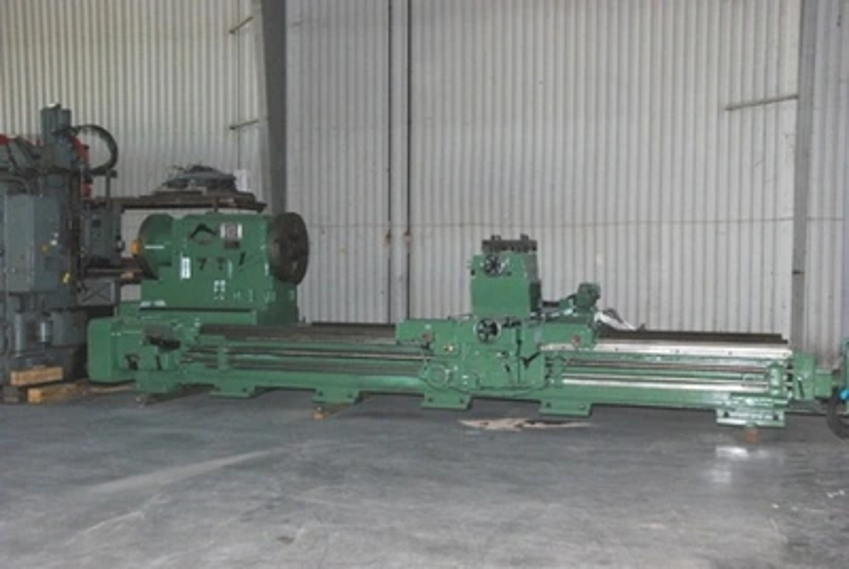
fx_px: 921
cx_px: 424
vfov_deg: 34.3
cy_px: 284
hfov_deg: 49.5
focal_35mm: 39
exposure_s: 1/60
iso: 1600
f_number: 8
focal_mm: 26
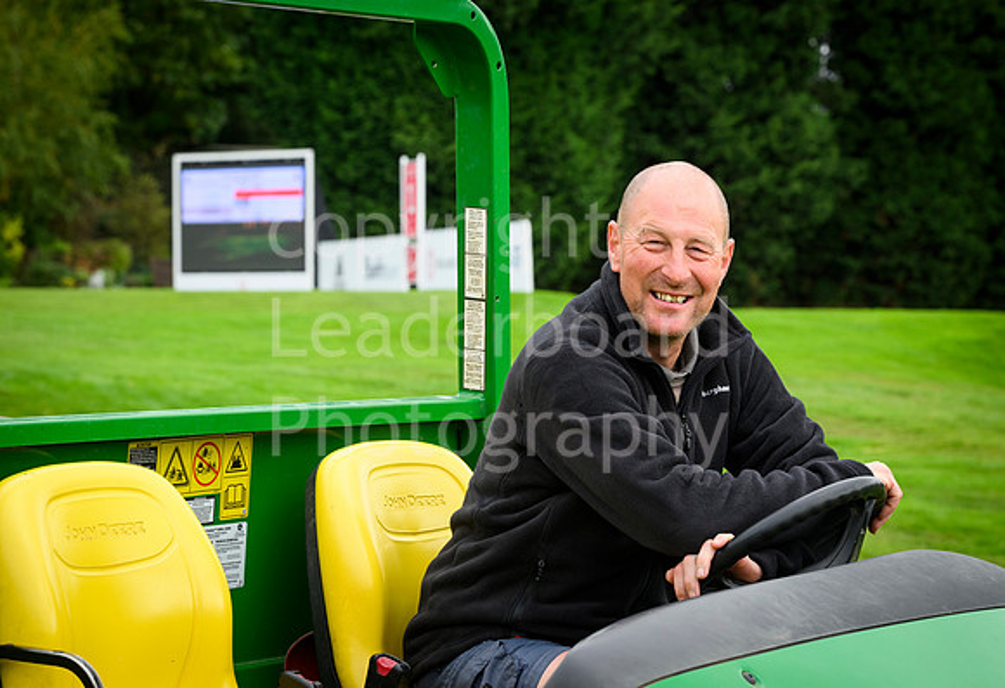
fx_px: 3403
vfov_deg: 11.5
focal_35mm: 121
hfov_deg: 16.8
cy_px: 339
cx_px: 482
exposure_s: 1/400
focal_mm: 110
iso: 800
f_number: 8
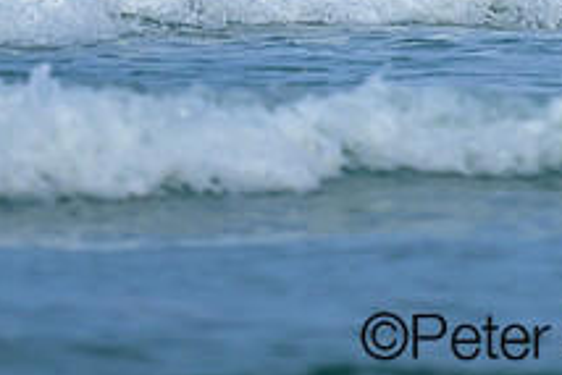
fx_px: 46598
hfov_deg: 0.7
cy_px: -200
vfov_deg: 0.5
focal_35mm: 2983
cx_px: 560
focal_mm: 800
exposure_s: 1/2000
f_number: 6.3
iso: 280
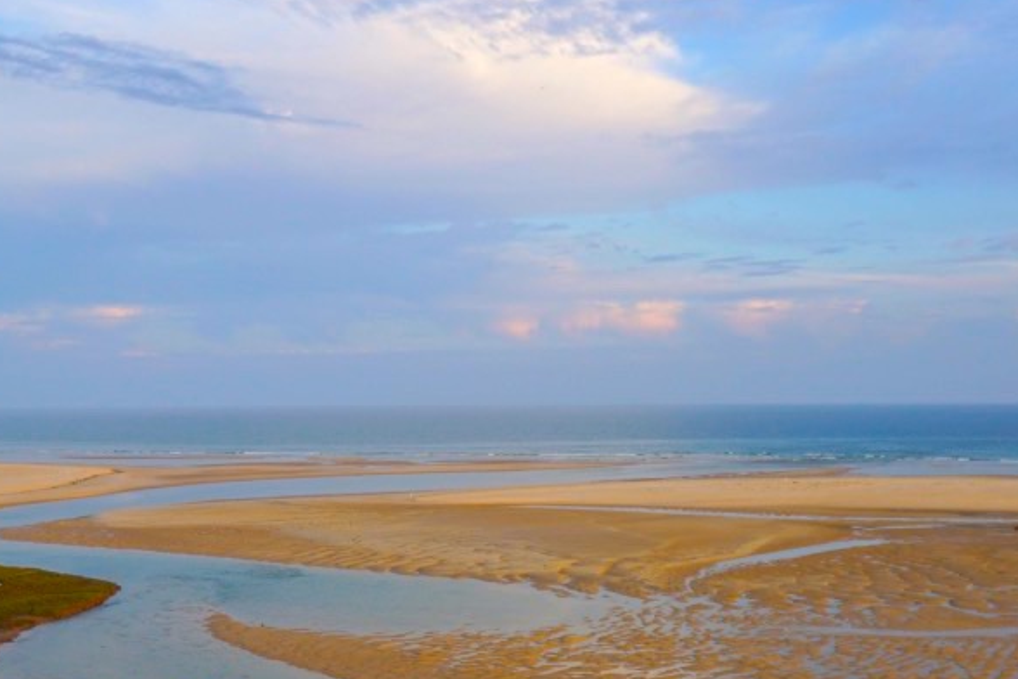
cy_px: 641
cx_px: 571
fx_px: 1386
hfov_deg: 40.3
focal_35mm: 49
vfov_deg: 26.4
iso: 160
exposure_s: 1/640
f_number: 4
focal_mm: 16
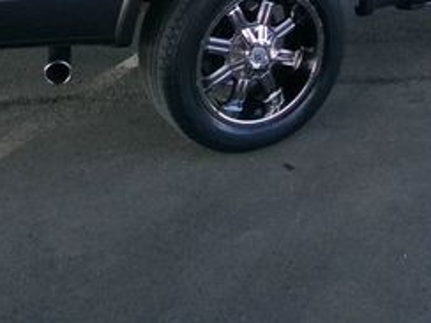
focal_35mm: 63
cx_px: 337
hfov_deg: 30.1
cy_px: -56
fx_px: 784
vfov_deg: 21.7
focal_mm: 4.3
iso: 541
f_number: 11.07
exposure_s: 1/60
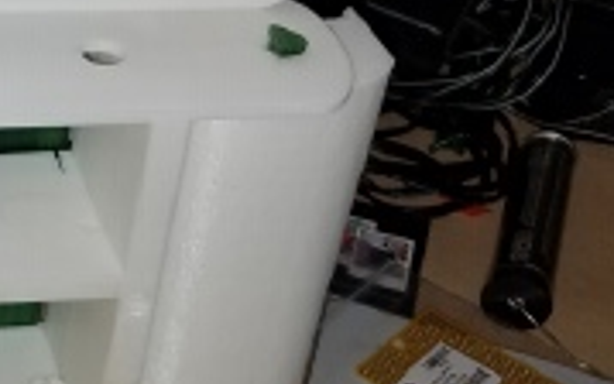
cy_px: 106
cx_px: -190
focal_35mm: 82
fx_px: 1373
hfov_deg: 22.5
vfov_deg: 15.9
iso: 50
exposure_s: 1/192
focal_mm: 4.2
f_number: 1.7
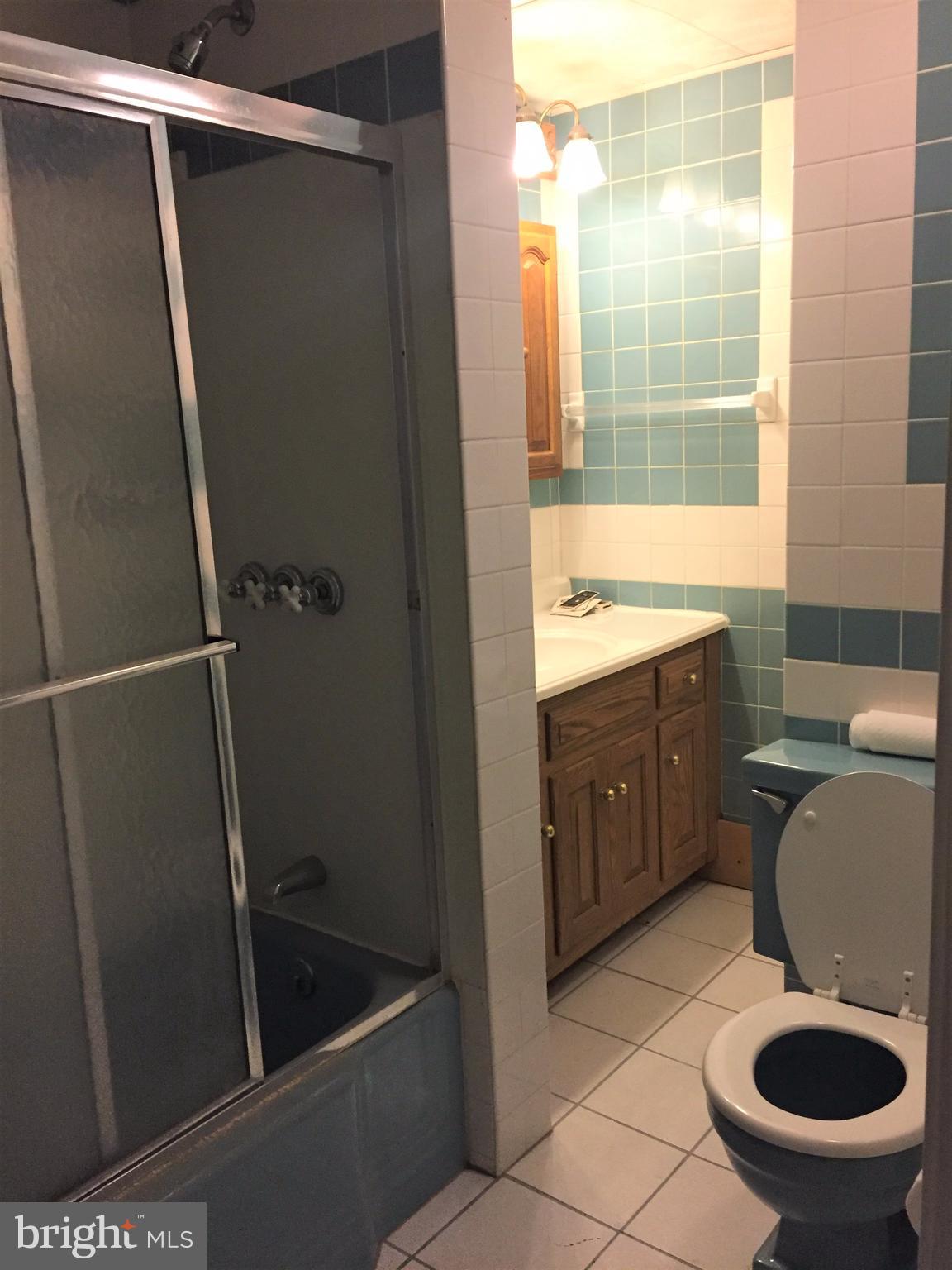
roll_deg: +2.4
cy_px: 635
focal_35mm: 29
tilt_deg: -10.0
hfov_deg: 48.2
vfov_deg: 61.7
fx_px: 1063
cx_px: 476
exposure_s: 1/30
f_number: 2.2
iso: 200
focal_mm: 4.15
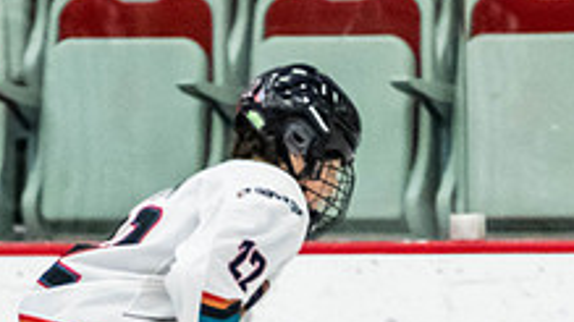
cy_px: 636
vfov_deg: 1.0
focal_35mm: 1175
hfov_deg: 1.8
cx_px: 227
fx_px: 17877
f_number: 2.8
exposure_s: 1/640
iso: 3200
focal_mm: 200
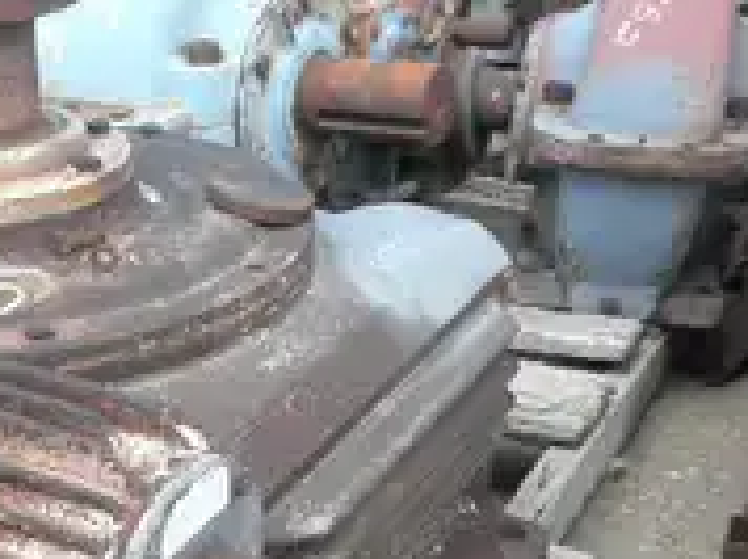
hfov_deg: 28.8
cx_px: 0
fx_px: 1360
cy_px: 525
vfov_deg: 22.5
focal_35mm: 63
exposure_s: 1/125
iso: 64
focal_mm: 5
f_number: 3
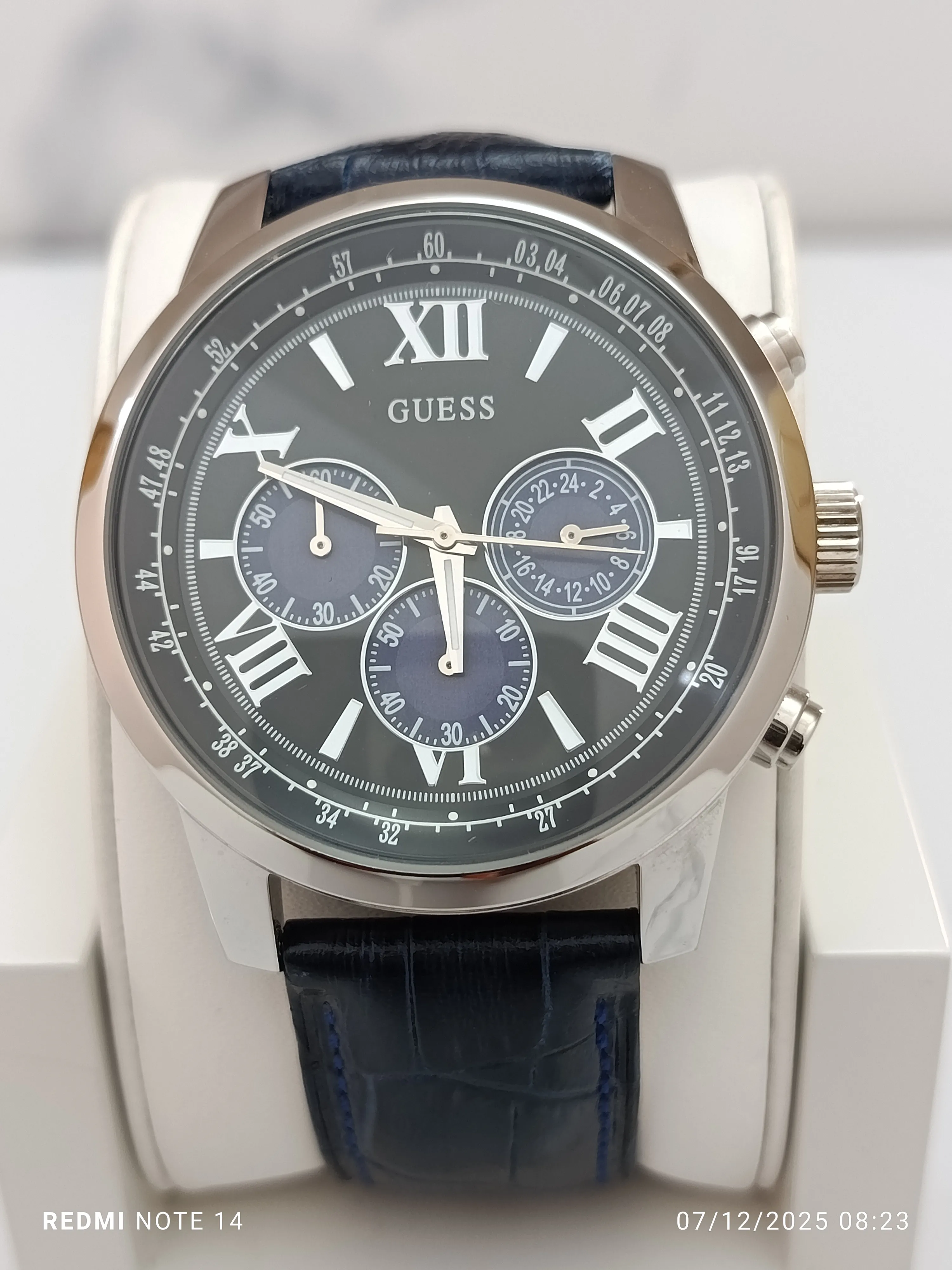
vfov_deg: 39.7
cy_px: 635
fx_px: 1760
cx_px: 476
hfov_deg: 30.3
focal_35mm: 48
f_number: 1.7
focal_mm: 5.24
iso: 348
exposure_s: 1/100
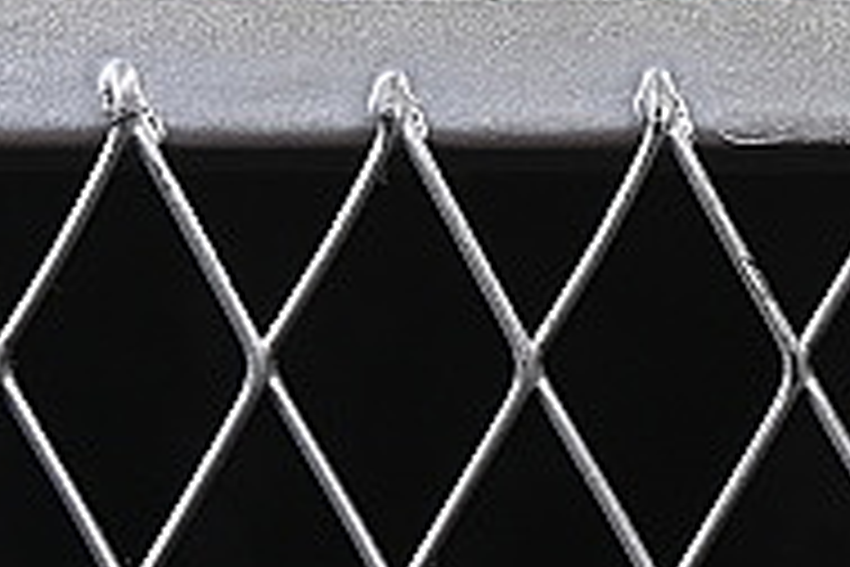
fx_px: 10105
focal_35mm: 428
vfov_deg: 3.2
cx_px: 1556
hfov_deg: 4.8
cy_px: -1040
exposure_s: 1/80
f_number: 8
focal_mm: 50
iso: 160
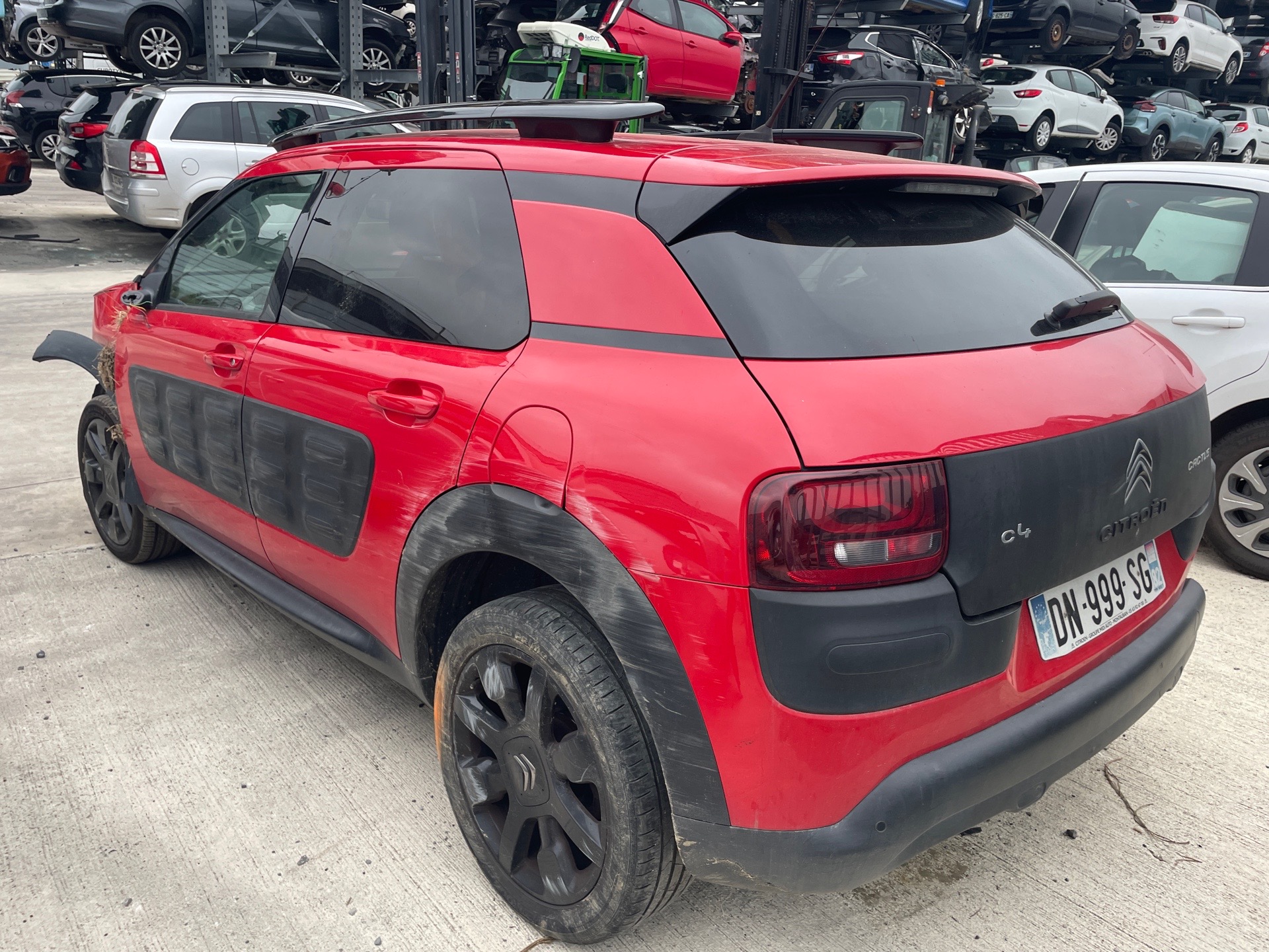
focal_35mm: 26
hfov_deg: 67.3
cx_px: 634
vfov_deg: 53.1
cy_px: 476
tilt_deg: -20.7
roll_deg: -4.5
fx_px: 953
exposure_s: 1/121
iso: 50
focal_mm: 4.2
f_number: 1.6
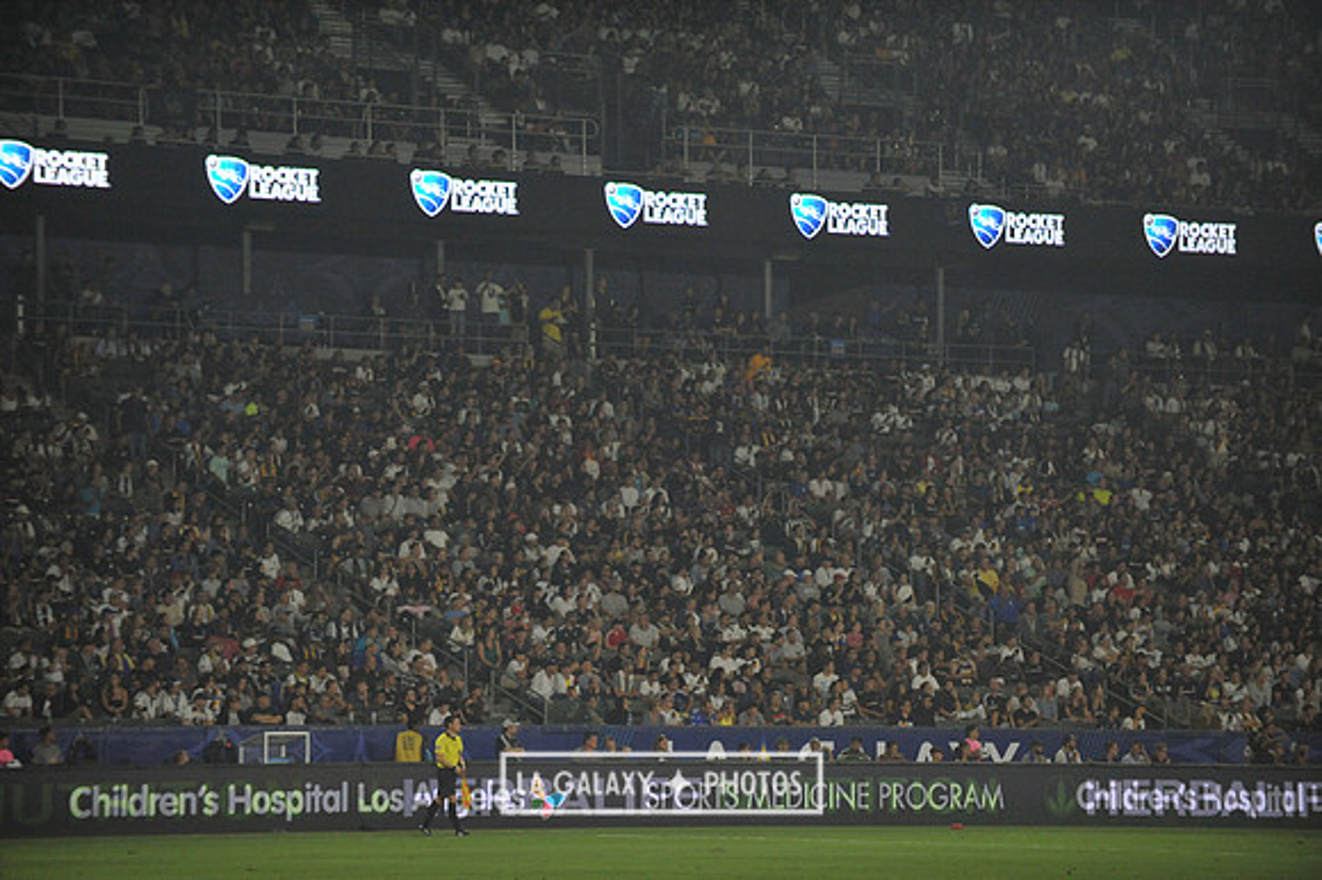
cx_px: 661
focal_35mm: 170
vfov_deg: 8.1
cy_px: 440
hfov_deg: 12.1
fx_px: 6239
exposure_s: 1/2500
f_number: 3.2
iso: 3200
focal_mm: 170
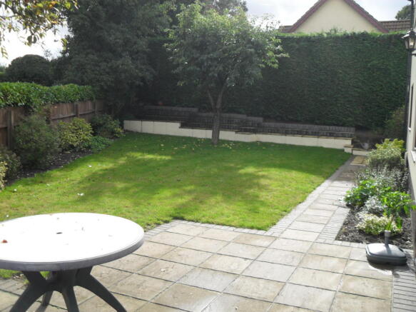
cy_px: 156
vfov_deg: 40.7
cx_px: 208
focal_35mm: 35
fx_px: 421
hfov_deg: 52.6
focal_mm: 6.2
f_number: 8.9
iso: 100
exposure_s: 1/60
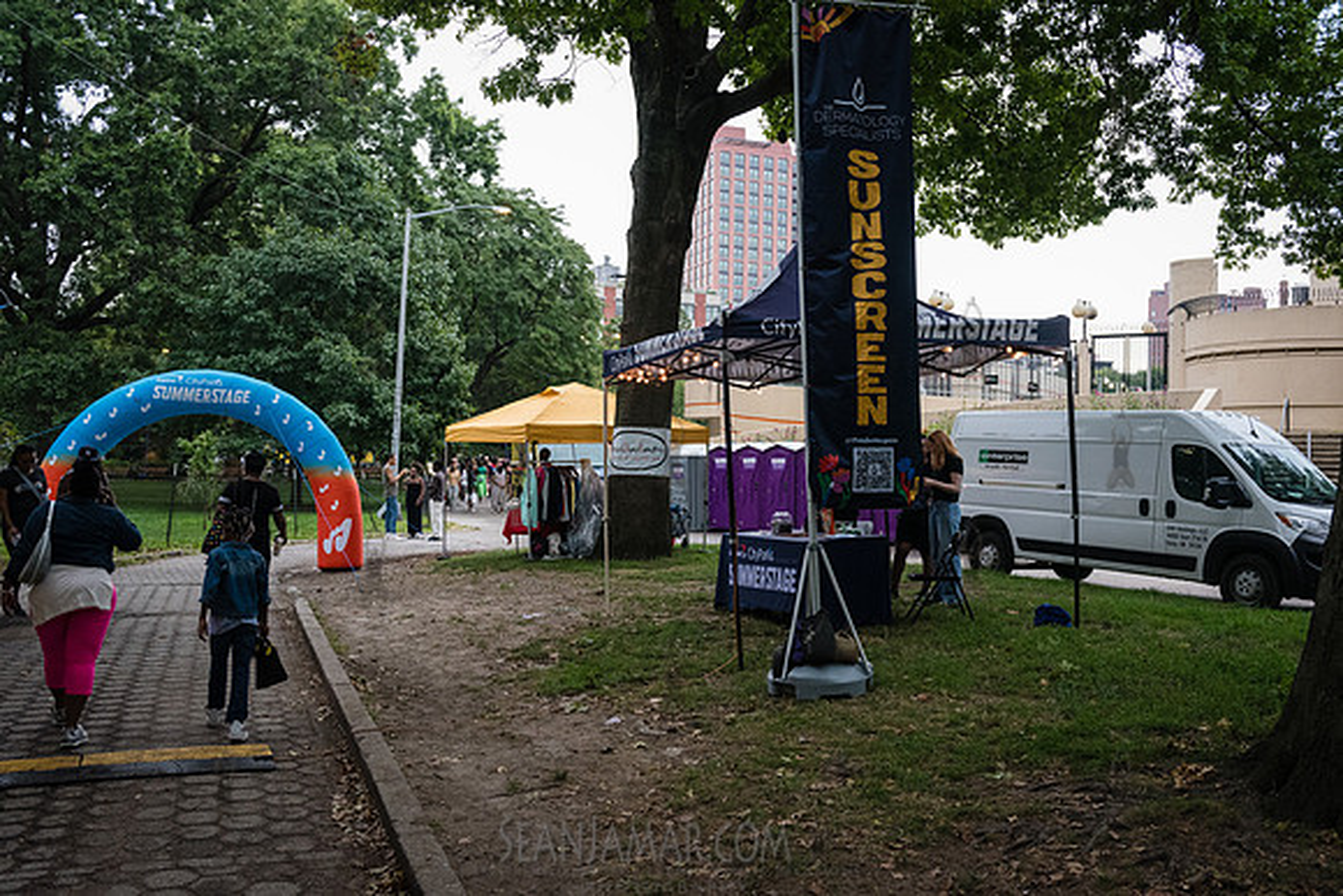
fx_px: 1173
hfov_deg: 59.6
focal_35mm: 31
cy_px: 448
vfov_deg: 41.8
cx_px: 672
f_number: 4
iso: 3200
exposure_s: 1/320
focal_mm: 31
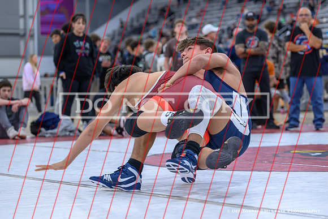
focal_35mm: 106
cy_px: 89
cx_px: 177
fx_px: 969
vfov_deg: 12.9
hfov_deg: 19.2
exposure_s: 1/640
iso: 1250
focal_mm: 70
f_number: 2.8
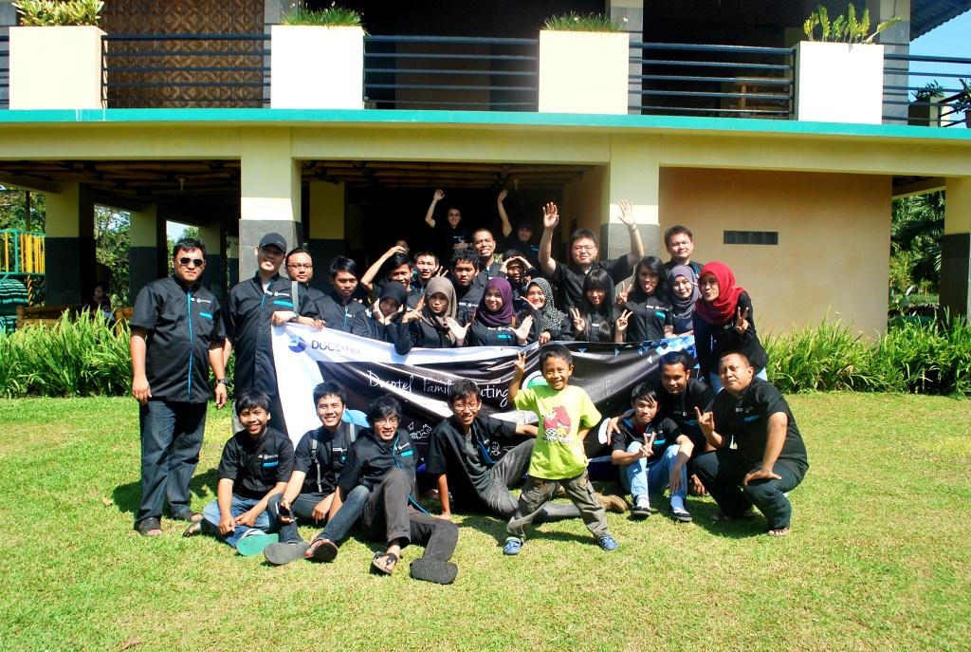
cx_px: 486
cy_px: 326
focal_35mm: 30
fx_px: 811
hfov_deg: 61.8
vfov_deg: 43.8
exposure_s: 1/250
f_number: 10
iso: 200
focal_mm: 20
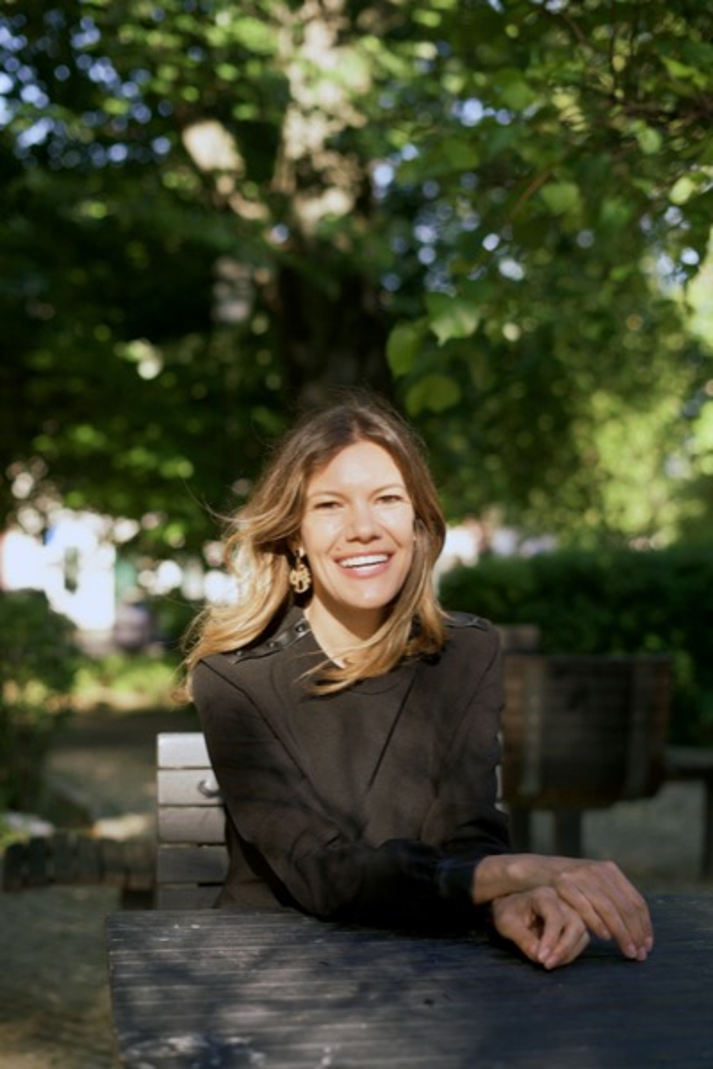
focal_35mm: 50
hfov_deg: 27.0
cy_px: 534
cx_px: 356
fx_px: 1485
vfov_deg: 39.6
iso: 320
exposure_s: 1/1250
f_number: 2.5
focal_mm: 50
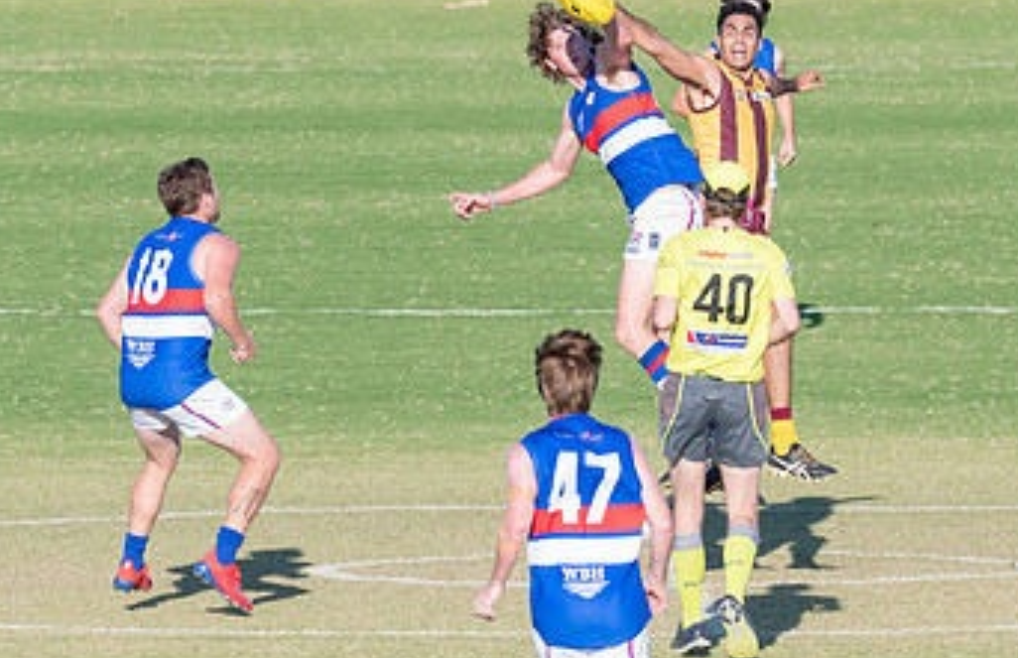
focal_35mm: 759
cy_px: 90
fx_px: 21261
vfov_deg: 1.8
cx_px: 778
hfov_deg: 2.7
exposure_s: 1/2000
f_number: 7.1
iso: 800
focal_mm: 260
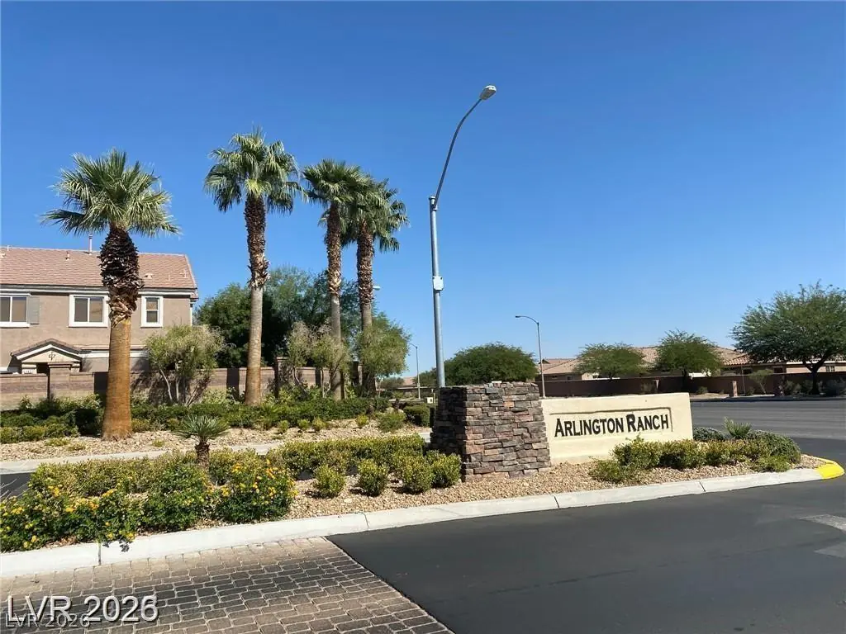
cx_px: 423
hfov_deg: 67.3
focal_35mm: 26
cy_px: 317
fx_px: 635
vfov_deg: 53.1
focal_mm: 4.25
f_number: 1.8
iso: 32
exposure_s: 1/3205
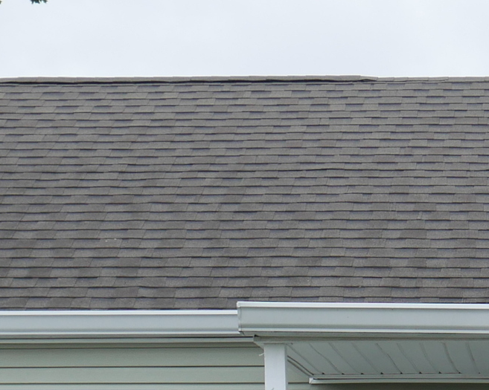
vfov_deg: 10.1
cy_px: 671
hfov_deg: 13.1
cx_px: 467
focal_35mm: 146
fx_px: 2112
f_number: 7.1
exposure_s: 1/400
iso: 200
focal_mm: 16
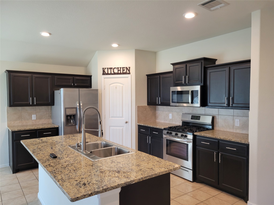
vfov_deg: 53.1
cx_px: 137
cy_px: 102
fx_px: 206
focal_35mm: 26
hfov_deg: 67.3
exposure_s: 1/120
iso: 250
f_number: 1.8
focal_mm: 5.4
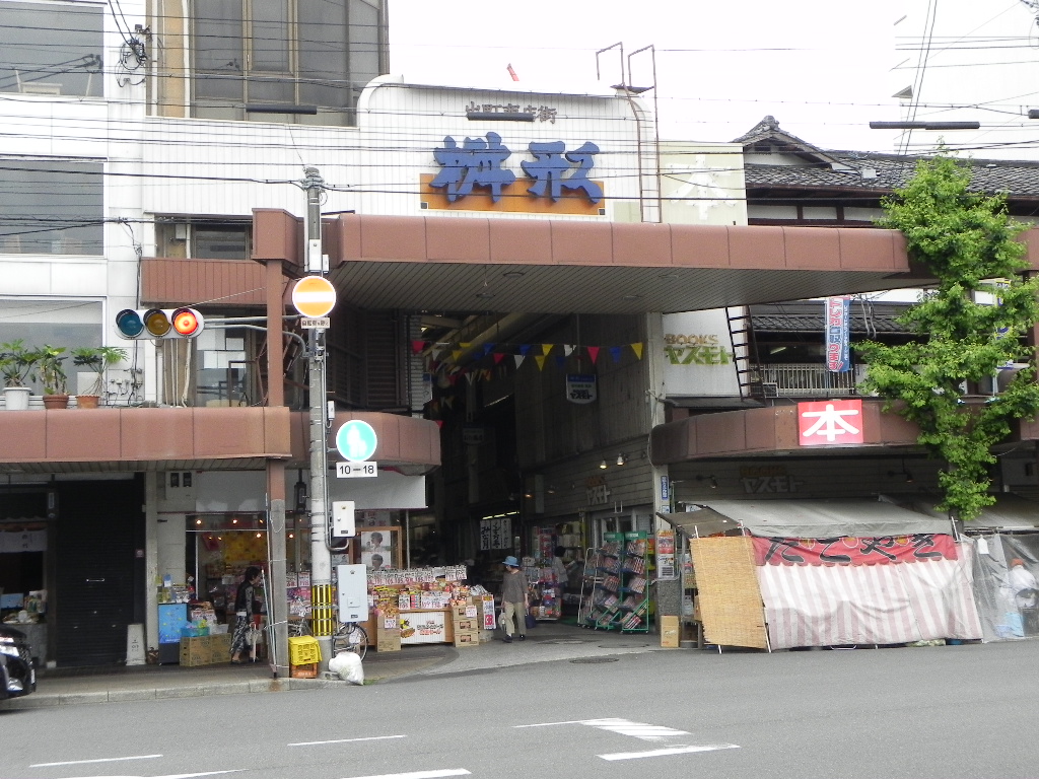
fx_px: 1381
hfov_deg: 41.2
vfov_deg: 31.5
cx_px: 520
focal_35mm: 46
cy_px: 390
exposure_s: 1/320
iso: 224
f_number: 5.6
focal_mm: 8.2
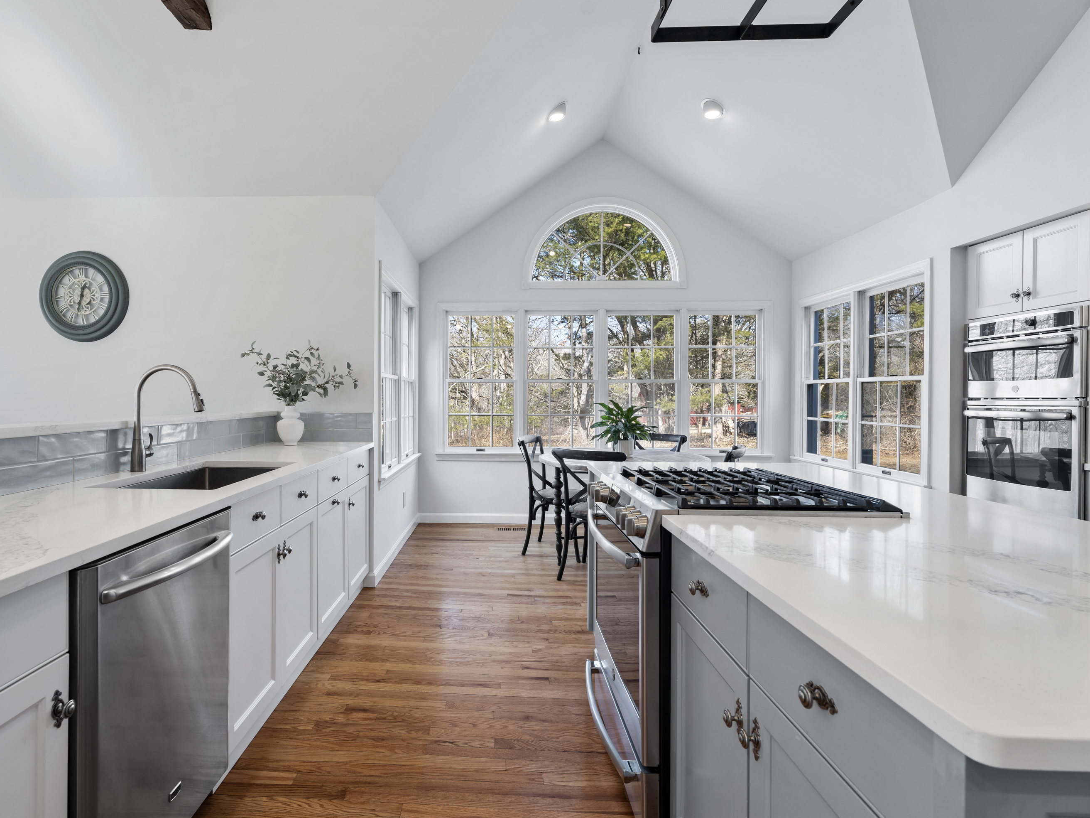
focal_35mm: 18
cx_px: 475
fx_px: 567
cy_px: 404
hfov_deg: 87.3
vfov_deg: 71.6
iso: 250
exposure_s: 1/5
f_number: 7.1
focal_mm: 16
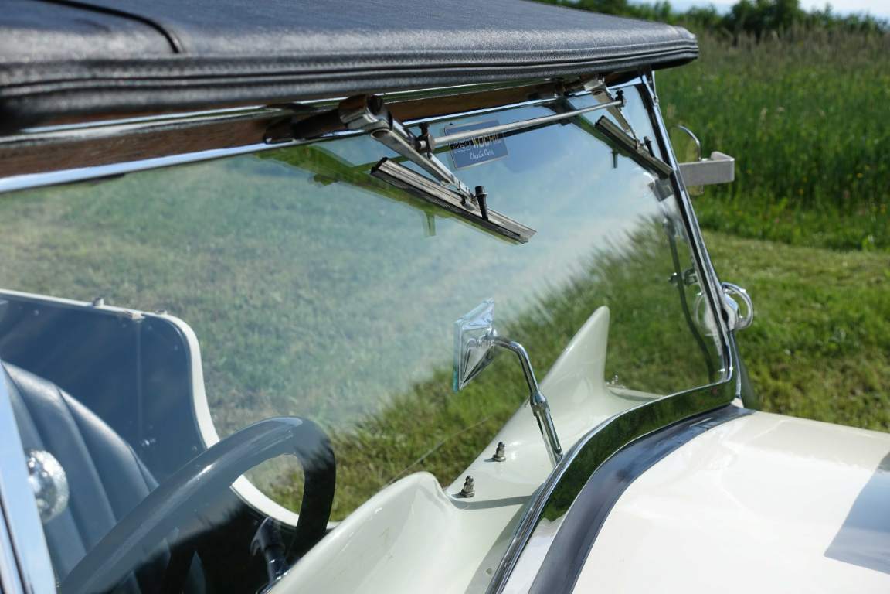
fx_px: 1285
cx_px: 445
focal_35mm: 52
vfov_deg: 26.0
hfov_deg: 38.2
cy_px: 297
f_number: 5
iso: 125
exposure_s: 1/800
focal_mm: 18.89
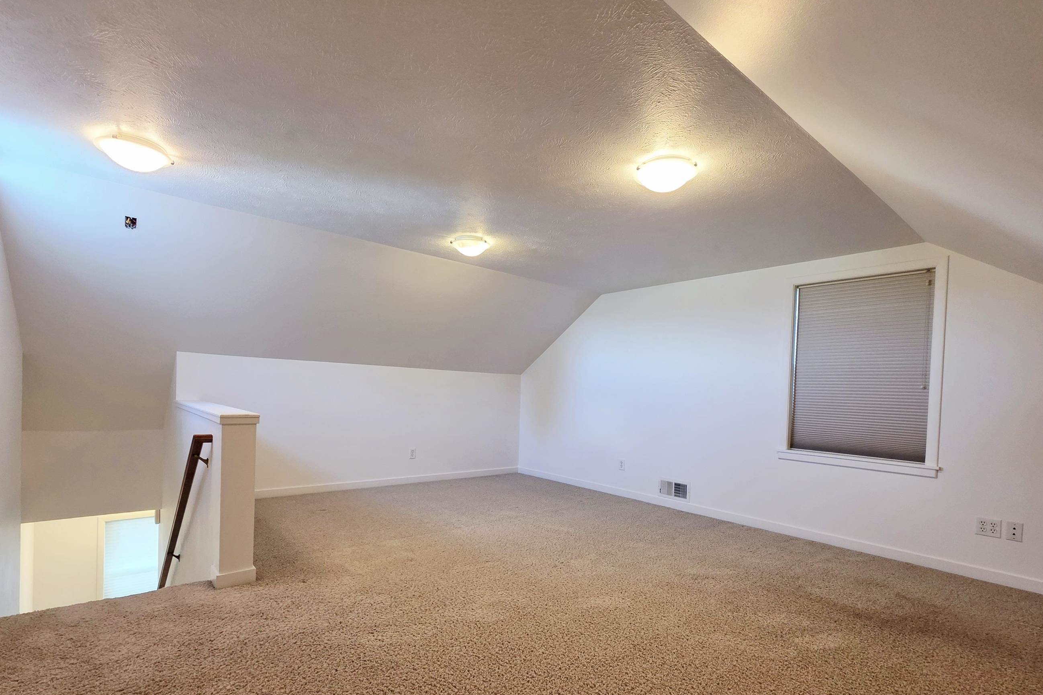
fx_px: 464
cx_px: 514
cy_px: 415
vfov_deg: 73.0
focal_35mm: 16
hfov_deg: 96.7
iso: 160
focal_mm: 2.2
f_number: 1.9
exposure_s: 1/60.2
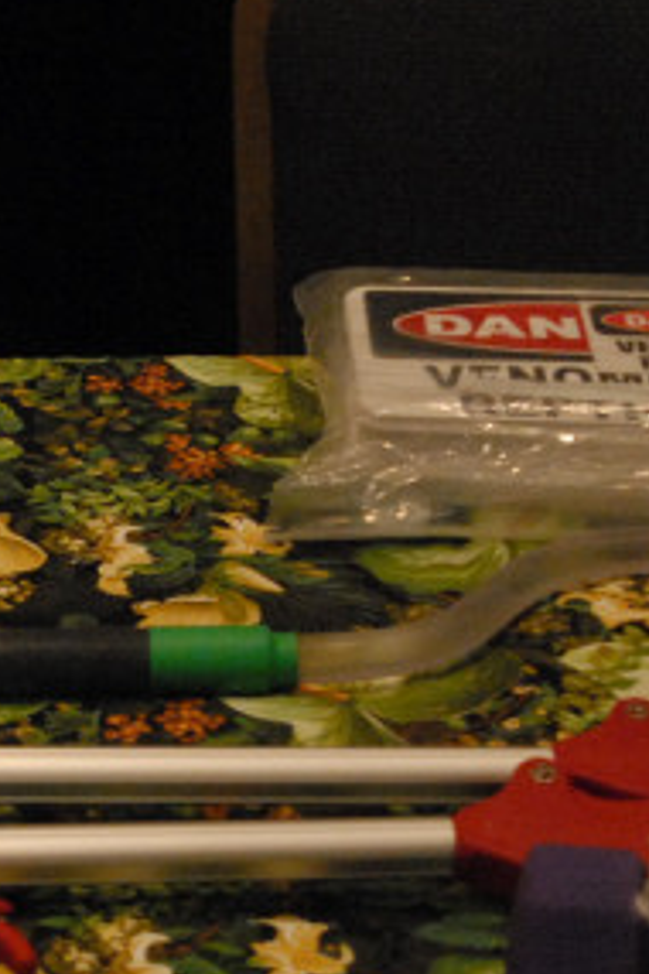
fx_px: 3191
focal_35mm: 118
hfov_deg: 11.6
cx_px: 164
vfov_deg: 17.3
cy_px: 593
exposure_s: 1/90
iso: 1600
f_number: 5
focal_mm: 28
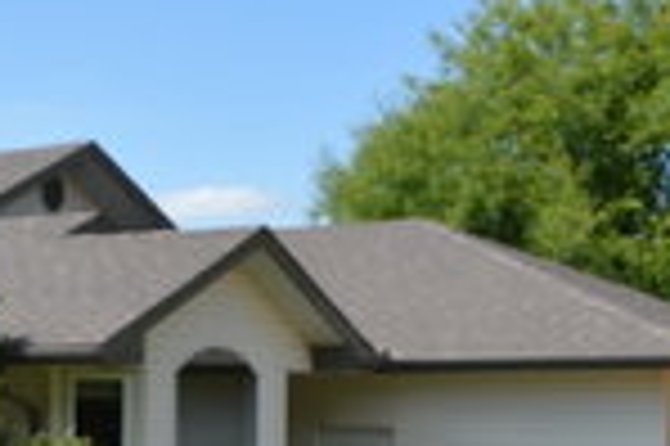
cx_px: -202
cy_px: 505
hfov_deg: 20.1
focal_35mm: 93
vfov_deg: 14.3
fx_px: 1729
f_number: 8
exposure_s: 1/250
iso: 100
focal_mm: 18
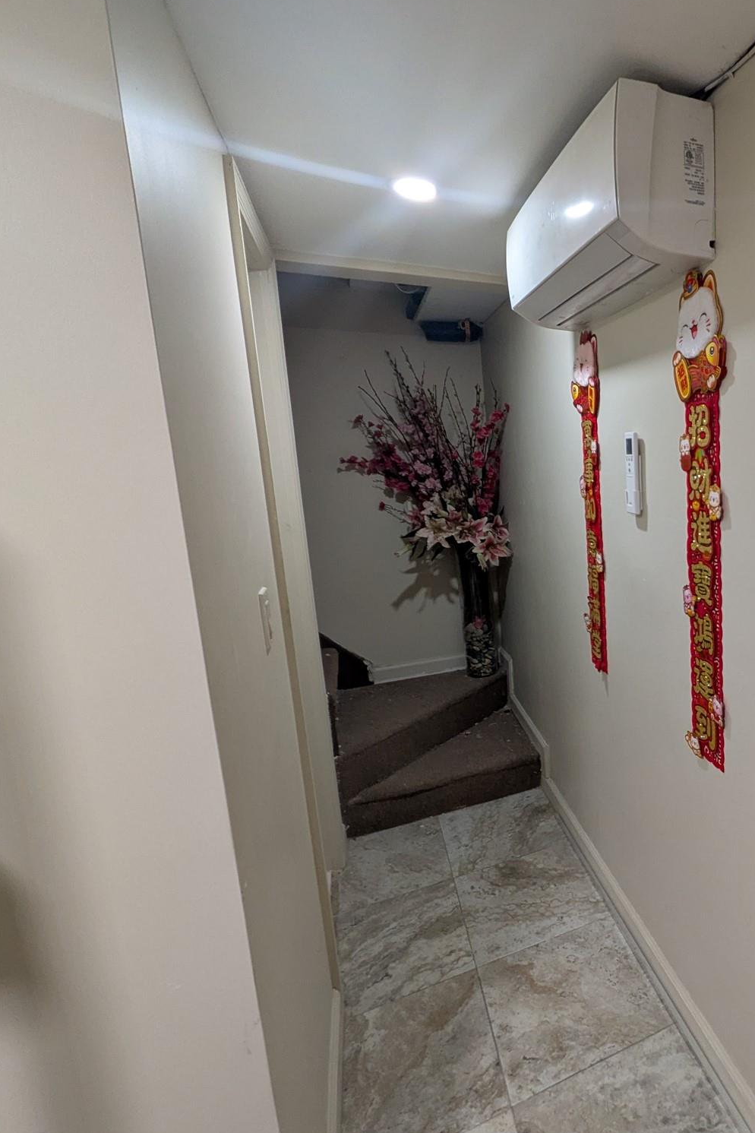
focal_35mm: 20
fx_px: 629
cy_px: 560
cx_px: 701
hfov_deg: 53.0
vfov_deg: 84.0
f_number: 2.2
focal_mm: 1.83
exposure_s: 1/40
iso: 69
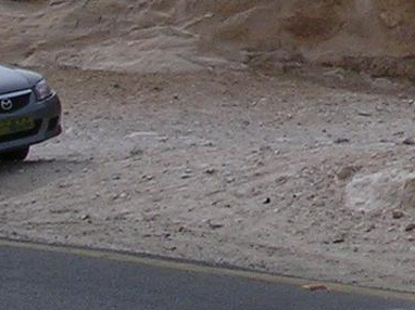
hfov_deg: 9.5
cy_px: -225
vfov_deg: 7.6
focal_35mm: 191
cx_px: 891
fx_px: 2288
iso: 100
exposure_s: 1/543
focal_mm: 5.8
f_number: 5.6
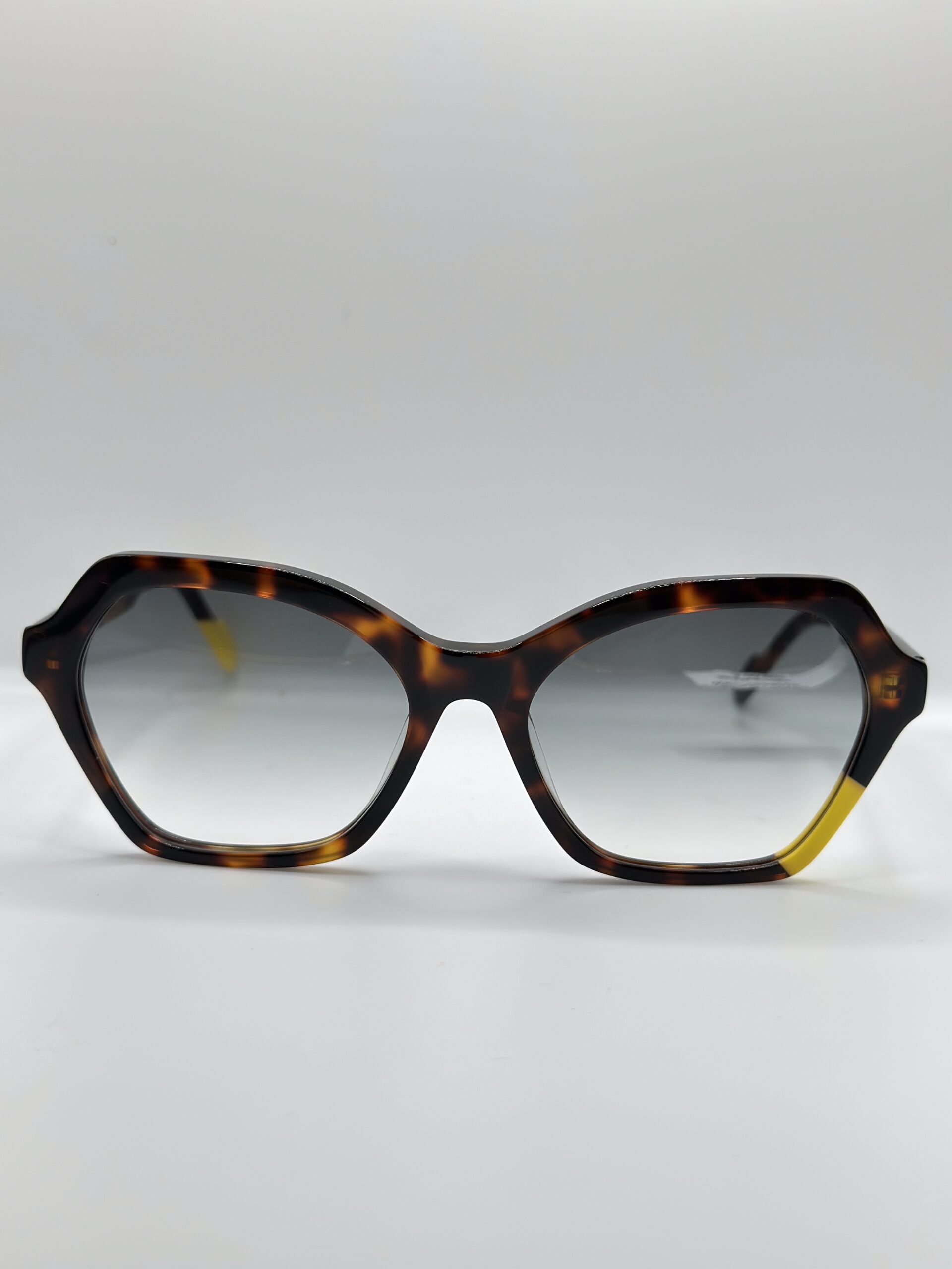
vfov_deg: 39.7
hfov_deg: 30.3
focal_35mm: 48
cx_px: 476
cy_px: 634
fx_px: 1760
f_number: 1.78
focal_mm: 6.86
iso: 80
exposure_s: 1/435
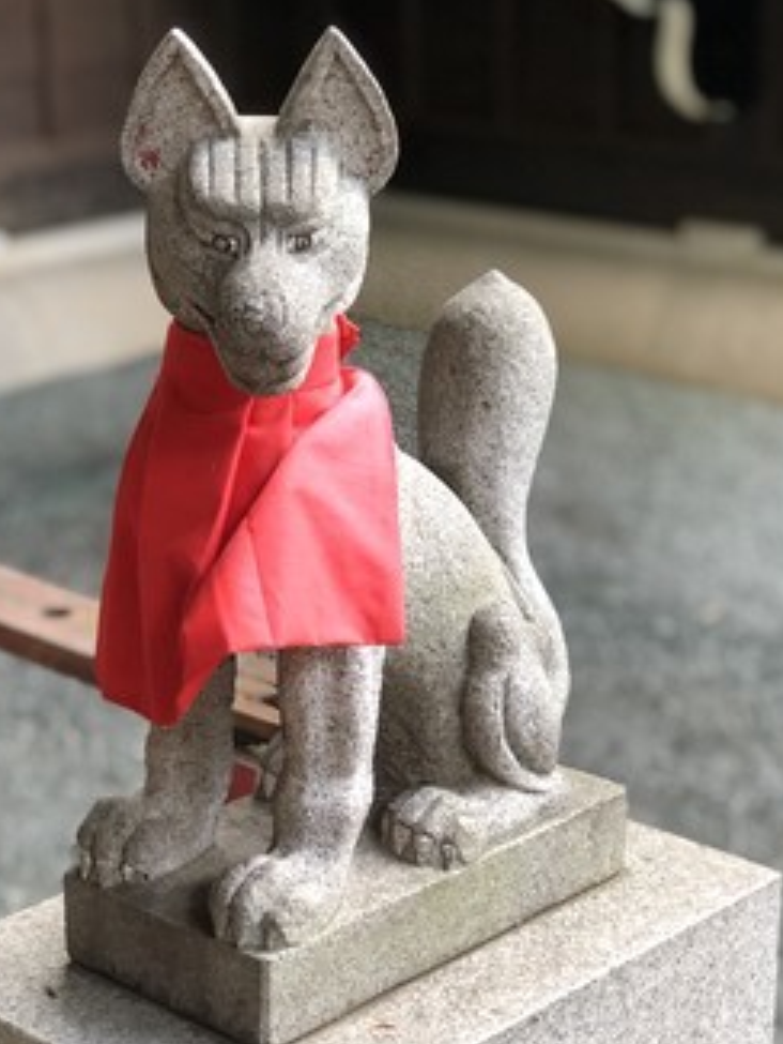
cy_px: 540
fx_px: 2381
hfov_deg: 18.6
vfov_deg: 24.7
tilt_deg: -19.2
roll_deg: +0.9
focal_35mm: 79
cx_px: 292
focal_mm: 6.6
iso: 64
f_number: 2.8
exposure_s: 1/30
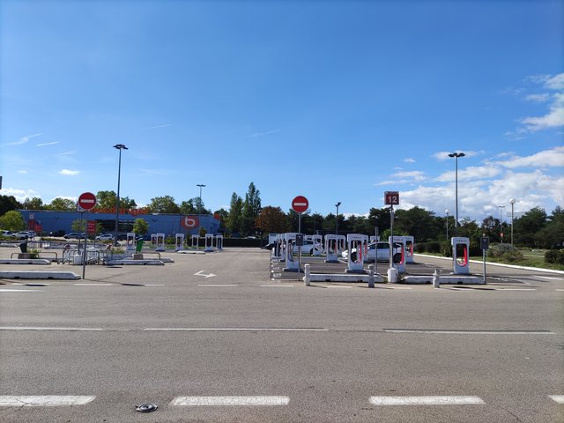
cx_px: 282
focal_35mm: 26
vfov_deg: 53.1
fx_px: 424
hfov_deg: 67.3
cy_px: 212
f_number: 1.79
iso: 50
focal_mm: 4.71
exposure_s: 1/1975
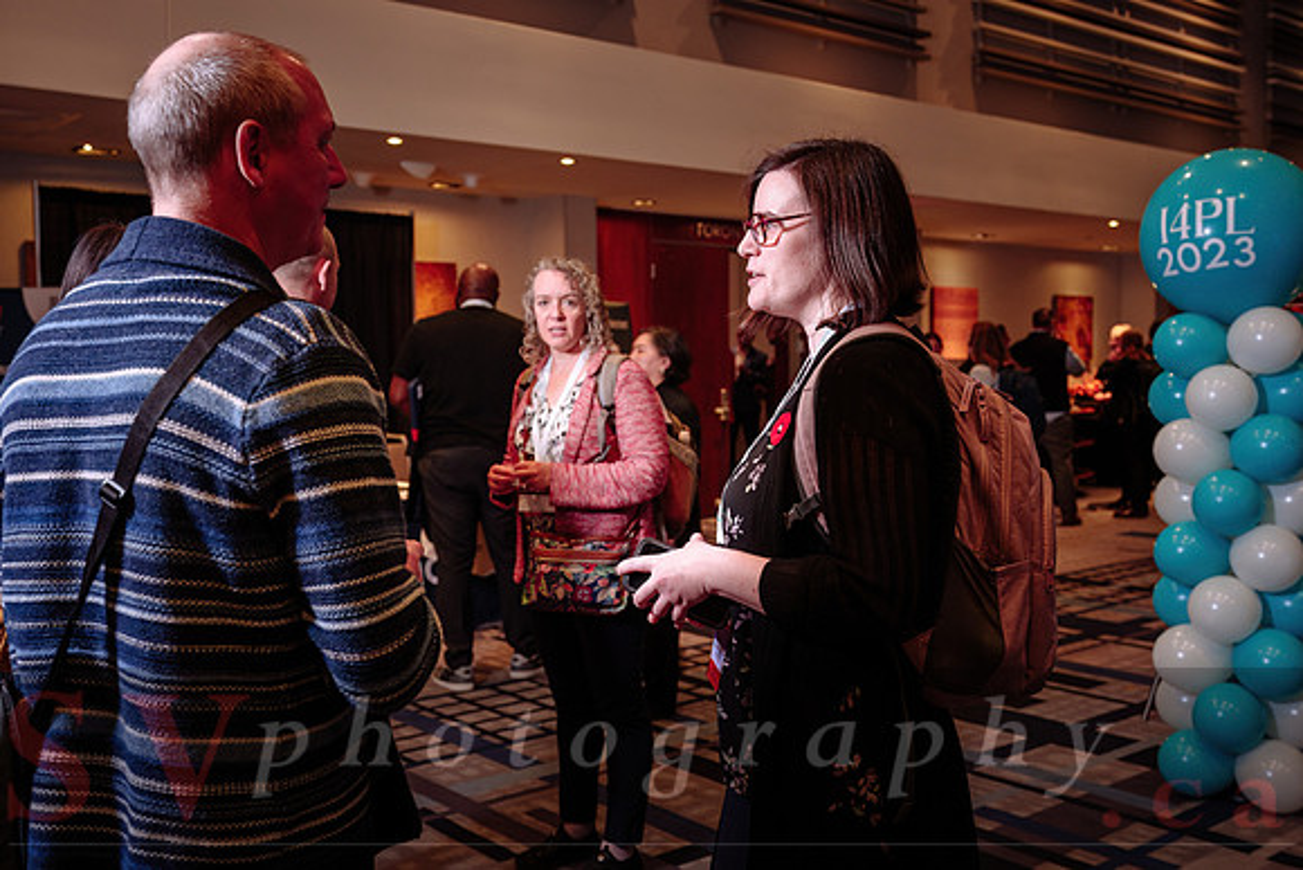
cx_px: 640
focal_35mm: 36
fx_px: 1306
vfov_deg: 36.8
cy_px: 435
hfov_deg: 53.0
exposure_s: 1/50
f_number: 4
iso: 800
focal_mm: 35
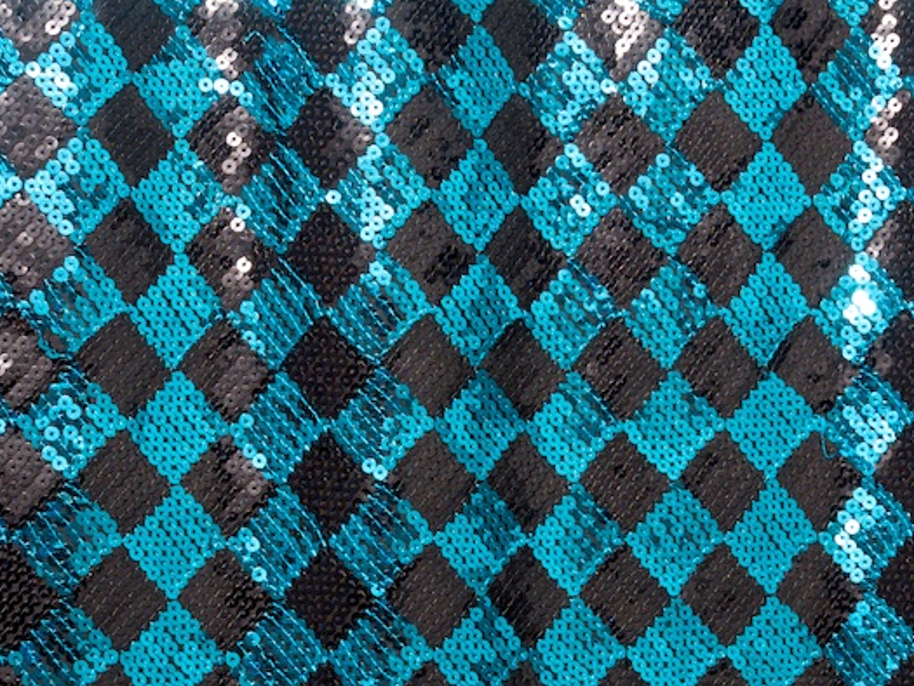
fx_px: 2694
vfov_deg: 14.5
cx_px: 467
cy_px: 342
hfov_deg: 19.3
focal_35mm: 102
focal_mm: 62
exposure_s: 1/640
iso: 400
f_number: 11
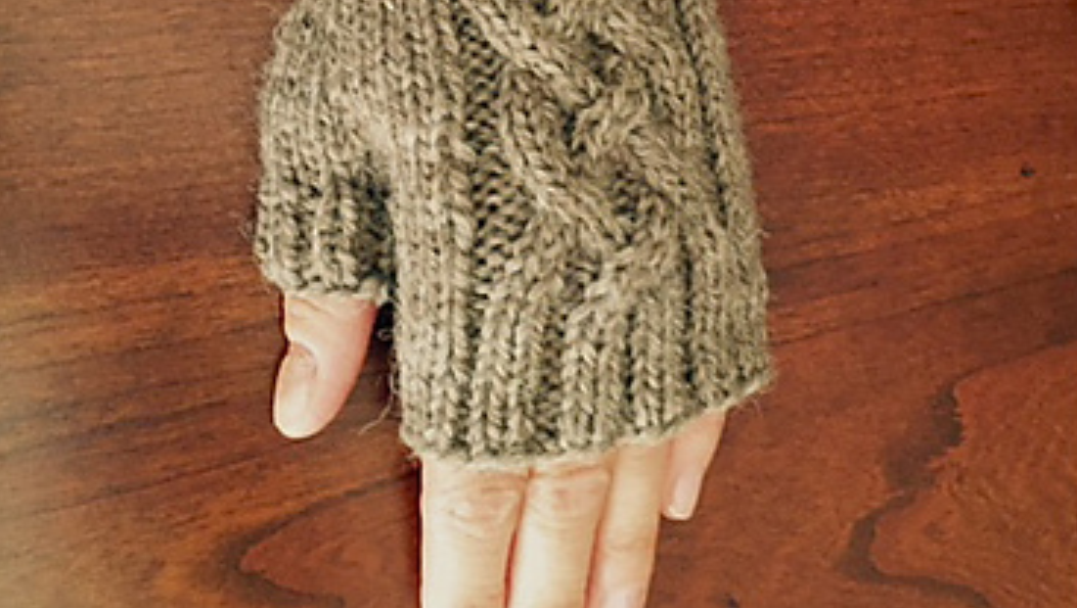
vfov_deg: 26.4
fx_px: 1229
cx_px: 538
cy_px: 9
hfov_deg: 47.3
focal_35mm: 43
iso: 250
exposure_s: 1/30
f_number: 2.2
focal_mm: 4.15
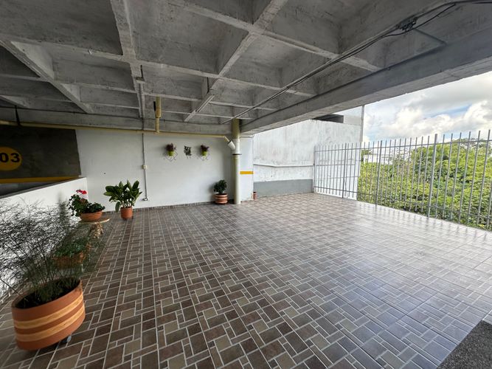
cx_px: 246
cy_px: 184
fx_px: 199
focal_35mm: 14
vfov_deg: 85.7
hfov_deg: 102.1
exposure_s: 1/353
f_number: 2.2
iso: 40
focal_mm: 2.22
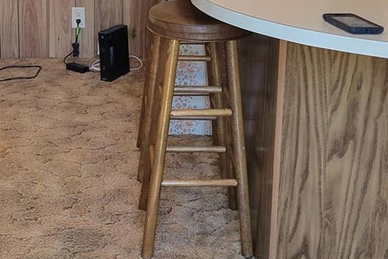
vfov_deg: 16.9
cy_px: 4
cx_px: 165
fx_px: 852
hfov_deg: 25.6
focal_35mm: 79
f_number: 1.8
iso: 200
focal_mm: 5.4
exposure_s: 1/120
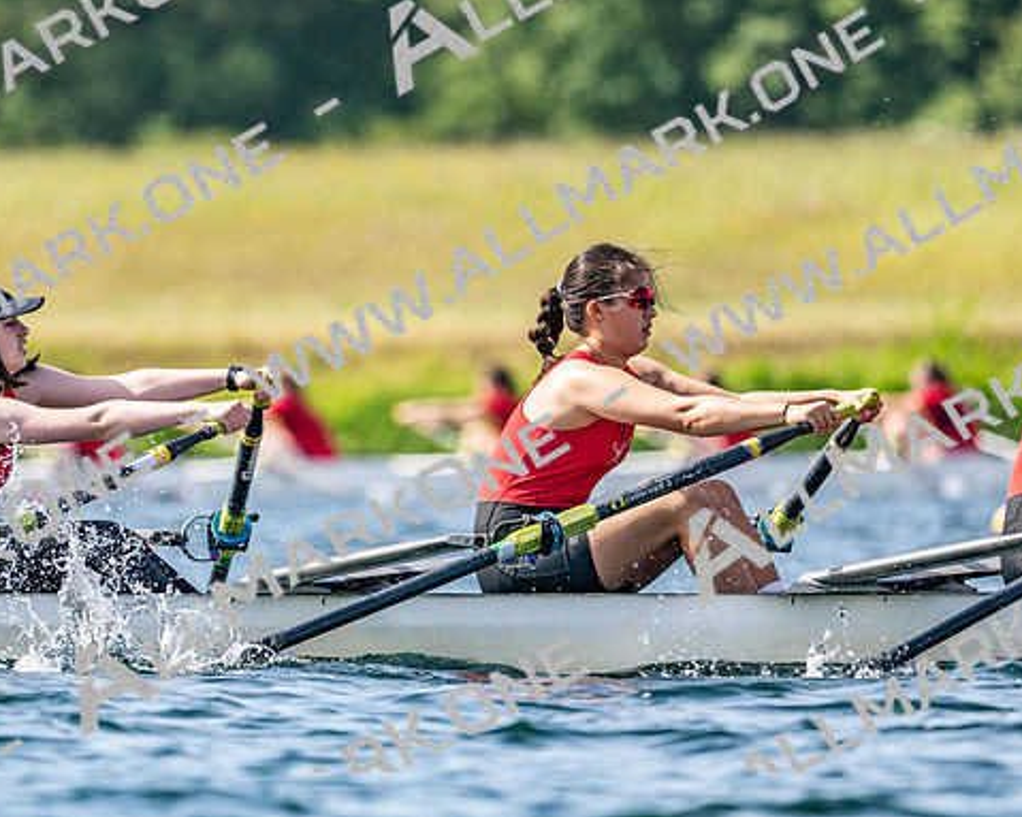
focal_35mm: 681
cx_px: 506
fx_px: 20594
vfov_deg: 2.3
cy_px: 407
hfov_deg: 2.8
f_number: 4.5
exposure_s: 1/2500
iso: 280
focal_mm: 400
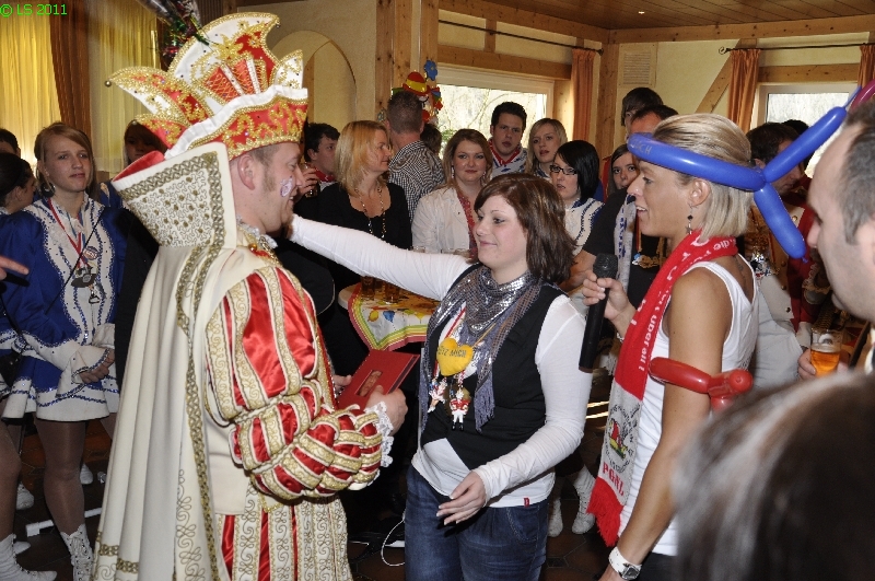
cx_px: 438
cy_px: 290
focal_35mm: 36
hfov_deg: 53.2
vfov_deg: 36.8
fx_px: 874
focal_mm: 24
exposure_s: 1/60
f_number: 5
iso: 400
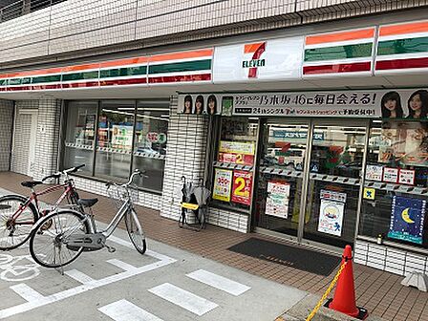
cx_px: 214
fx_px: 346
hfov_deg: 63.4
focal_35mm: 28
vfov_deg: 49.7
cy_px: 160
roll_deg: -3.9
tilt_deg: -1.7
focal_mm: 3.99
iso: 20
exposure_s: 1/317
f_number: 1.8
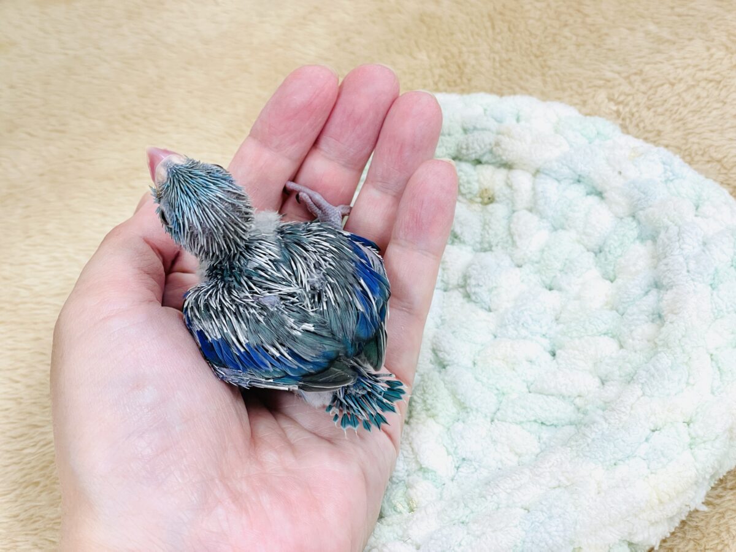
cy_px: 276
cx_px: 368
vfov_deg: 28.0
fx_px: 1106
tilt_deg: -47.1
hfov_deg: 36.8
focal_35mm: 52
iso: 64
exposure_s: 1/99
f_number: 2
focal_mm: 6
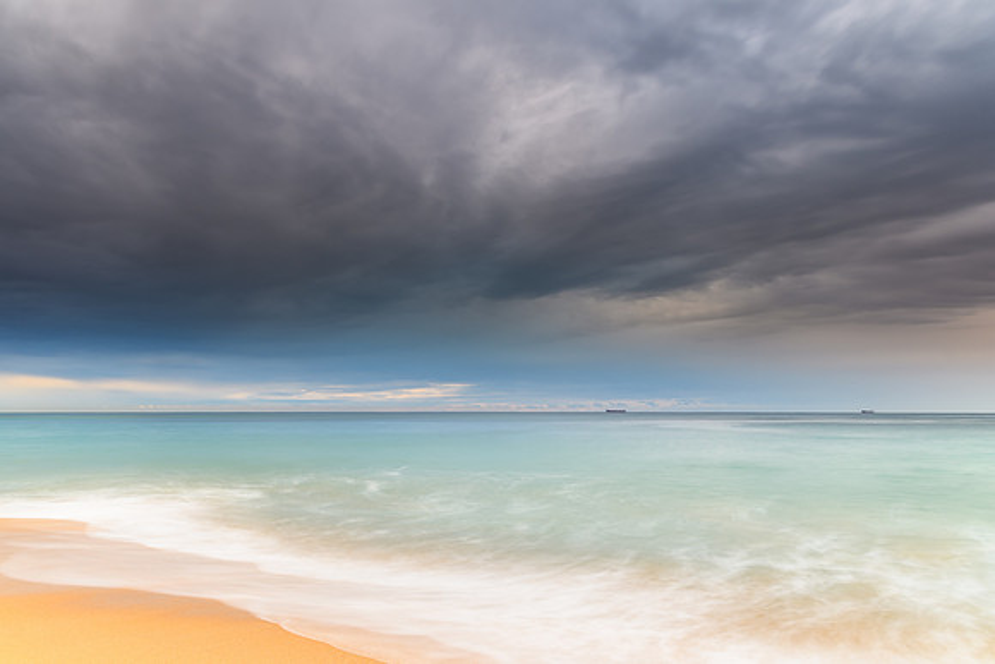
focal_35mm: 25
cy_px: 332
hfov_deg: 72.3
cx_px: 498
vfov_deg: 51.9
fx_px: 682
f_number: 8
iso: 50
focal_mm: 16
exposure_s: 5
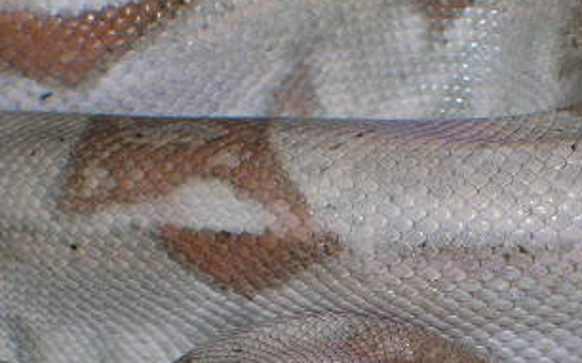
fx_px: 3583
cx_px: 441
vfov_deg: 5.8
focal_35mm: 226
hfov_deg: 9.3
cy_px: 445
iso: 50
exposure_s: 1/60.1
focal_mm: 17.1
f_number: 8.2
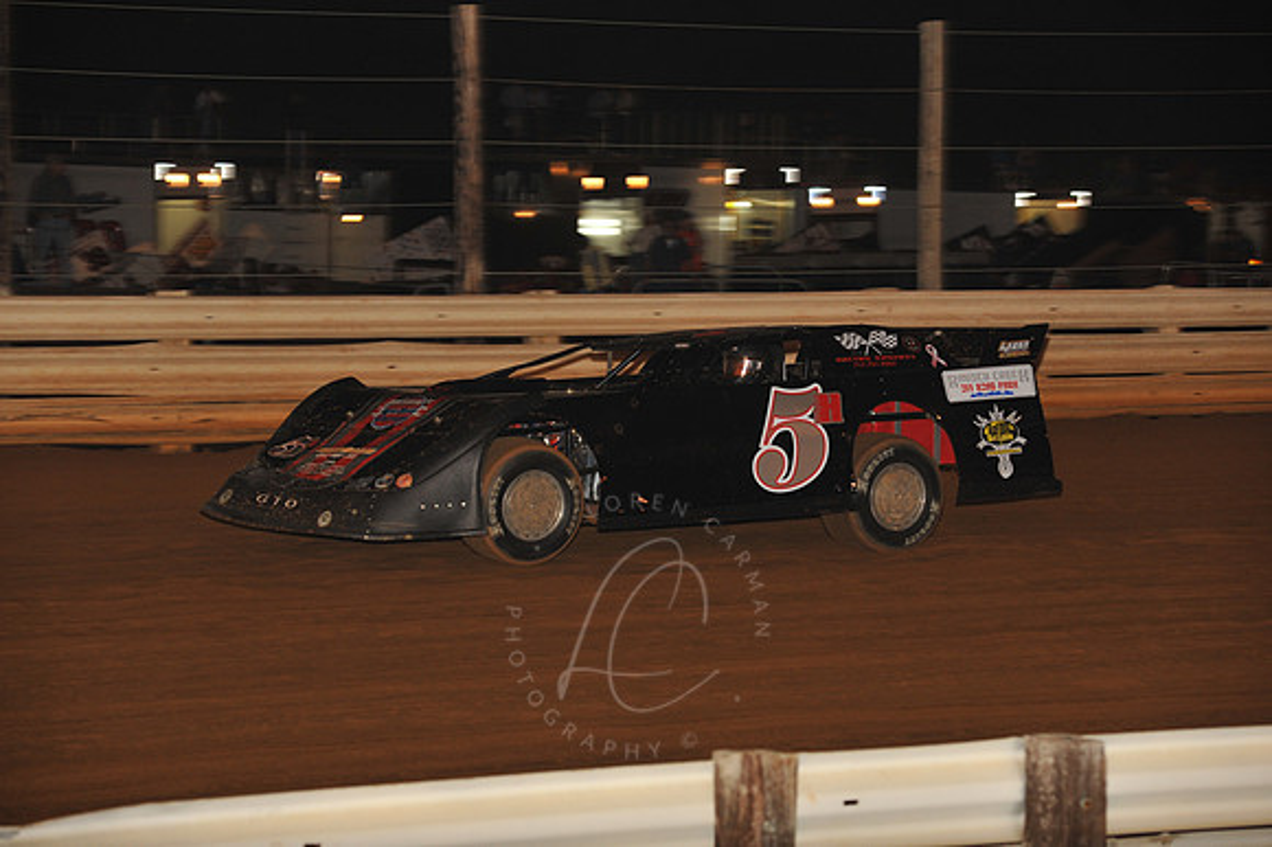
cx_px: 636
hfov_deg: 14.2
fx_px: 5120
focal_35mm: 145
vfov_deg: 9.5
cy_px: 424
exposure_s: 1/320
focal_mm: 145
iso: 1000
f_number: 6.3
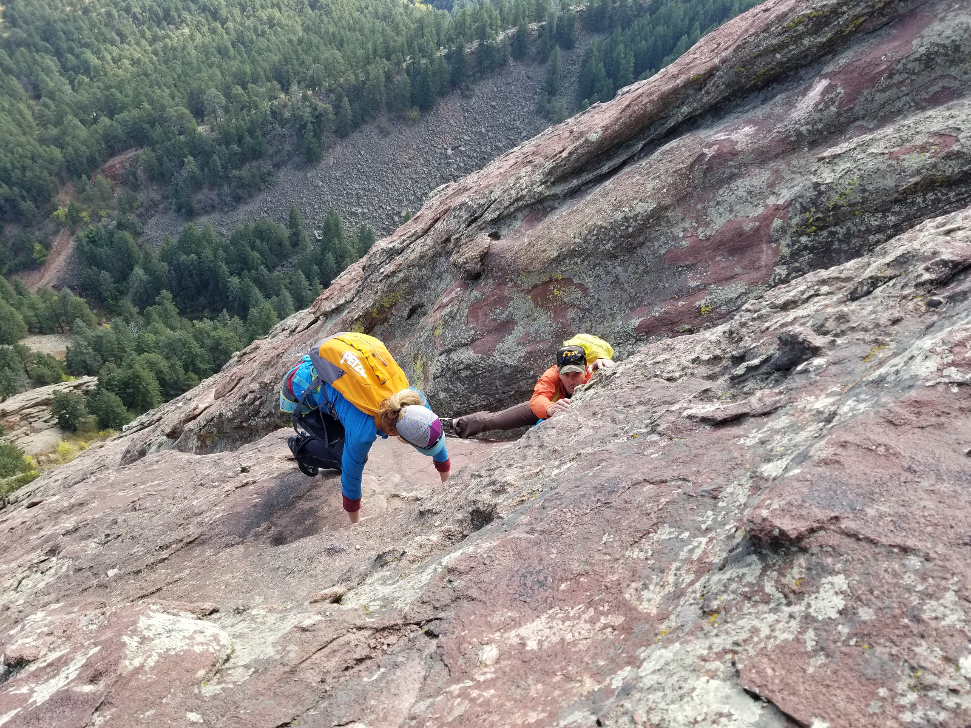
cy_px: 364
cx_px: 486
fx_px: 729
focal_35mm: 26
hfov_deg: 67.3
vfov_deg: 53.1
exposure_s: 1/578
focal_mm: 4.25
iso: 50
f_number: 1.7
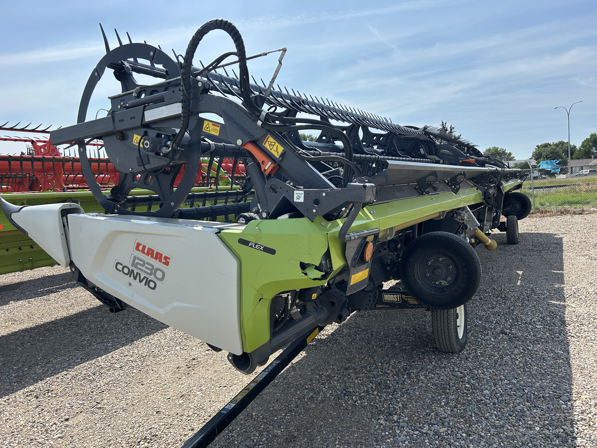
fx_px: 448
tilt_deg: -2.8
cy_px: 224
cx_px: 298
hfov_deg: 67.3
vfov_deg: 53.1
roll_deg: +4.9
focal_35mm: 26
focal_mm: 5.7
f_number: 1.5
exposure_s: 1/3356
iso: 50
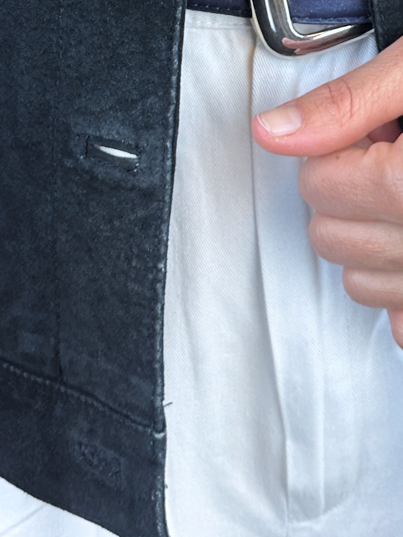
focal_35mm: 85
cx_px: 256
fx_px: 1319
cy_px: -235
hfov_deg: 17.3
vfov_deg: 20.2
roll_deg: -1.1
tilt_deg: -5.4
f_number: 1.78
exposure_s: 1/121
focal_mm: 6.86
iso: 64
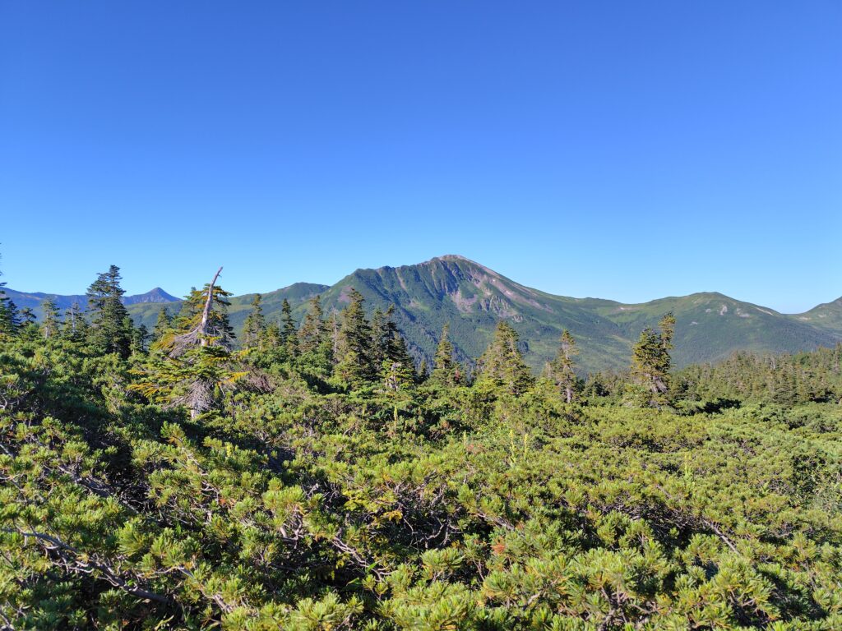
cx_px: 421
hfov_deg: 73.9
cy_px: 316
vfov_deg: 58.9
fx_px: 559
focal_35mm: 23
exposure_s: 1/1423
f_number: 1.9
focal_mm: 5.6
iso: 50
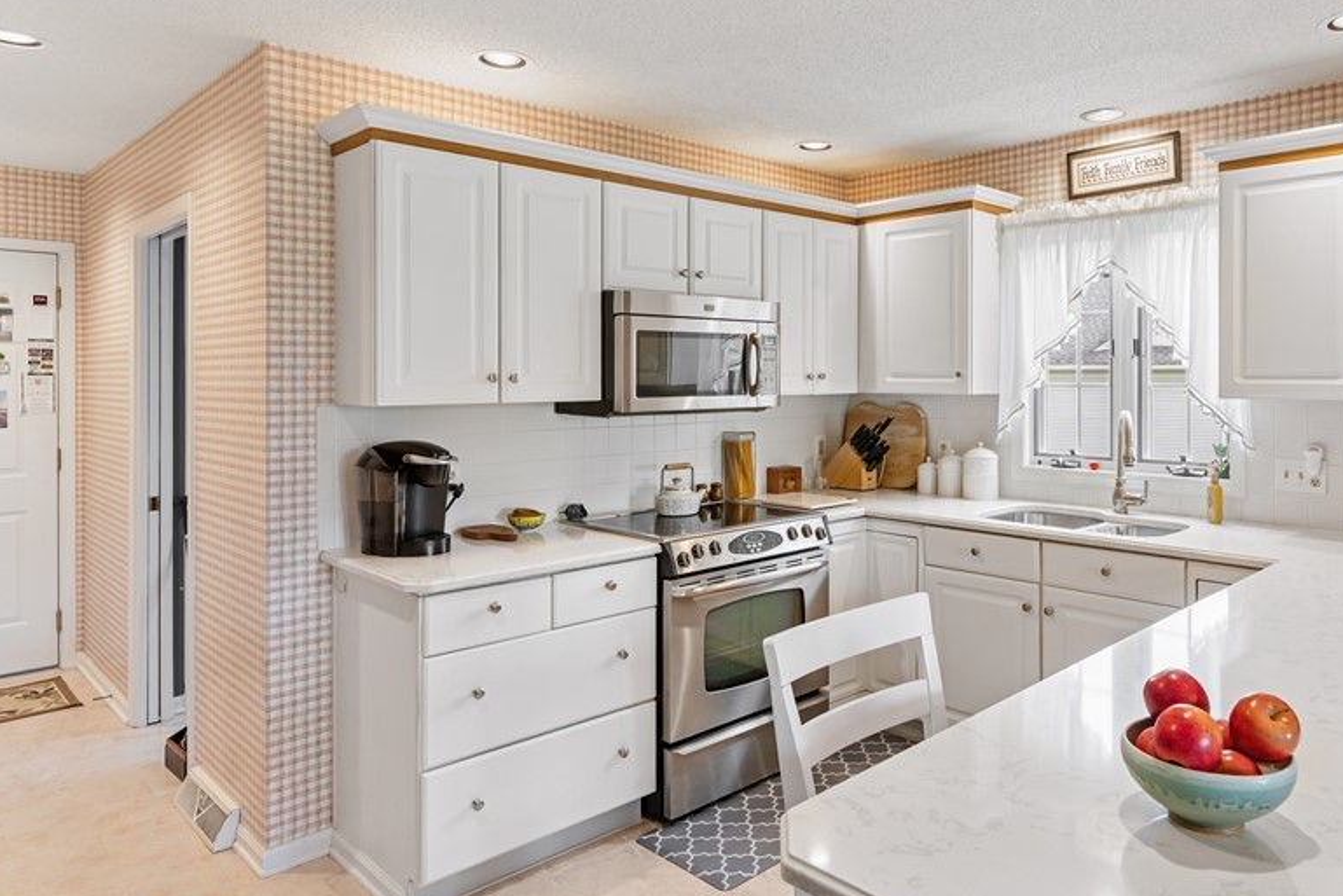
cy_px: 369
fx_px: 895
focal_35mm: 24
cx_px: 805
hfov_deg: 73.0
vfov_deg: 52.9
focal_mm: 17
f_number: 8
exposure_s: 1/15
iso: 400
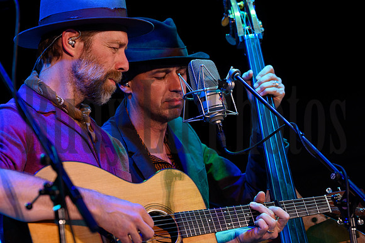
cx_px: 182
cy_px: 122
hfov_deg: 10.3
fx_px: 2027
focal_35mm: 200
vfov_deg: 6.9
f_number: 5.6
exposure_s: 1/80
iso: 1600
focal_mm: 200
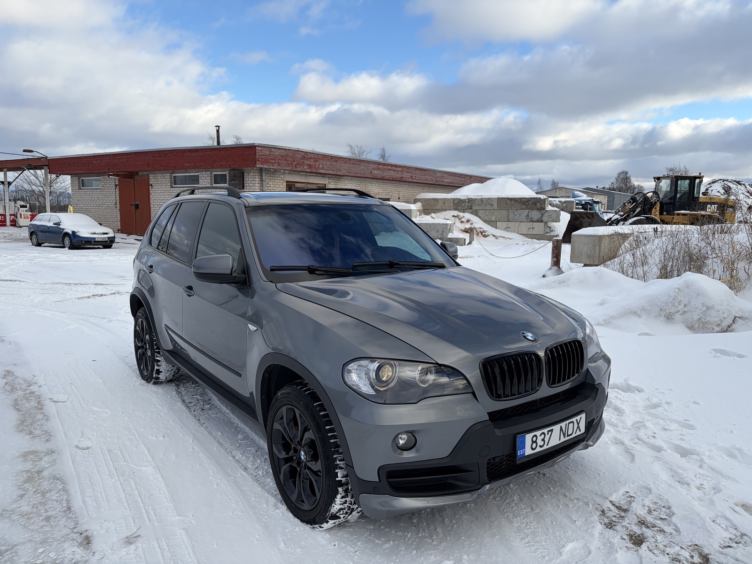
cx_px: 376
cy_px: 282
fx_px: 565
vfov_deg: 53.1
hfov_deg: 67.3
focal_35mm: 26
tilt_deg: -6.2
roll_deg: +0.0
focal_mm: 5.96
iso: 50
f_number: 1.6
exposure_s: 1/2141
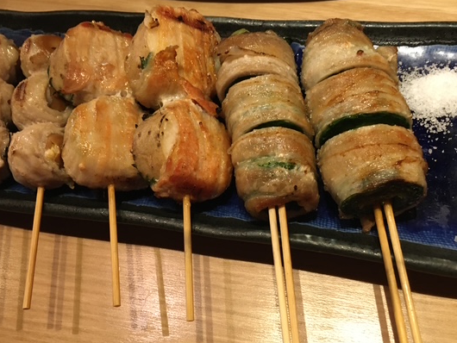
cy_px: 162
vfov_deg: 40.7
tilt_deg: -60.0
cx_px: 230
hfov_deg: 52.6
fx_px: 462
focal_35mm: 35
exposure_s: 1/17
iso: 200
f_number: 2.2
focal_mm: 4.15
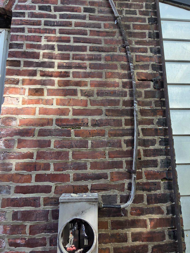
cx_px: 97
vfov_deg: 87.7
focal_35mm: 18
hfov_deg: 71.6
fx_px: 132
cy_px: 130
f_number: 2.2
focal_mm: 2.2
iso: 64
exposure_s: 1/120
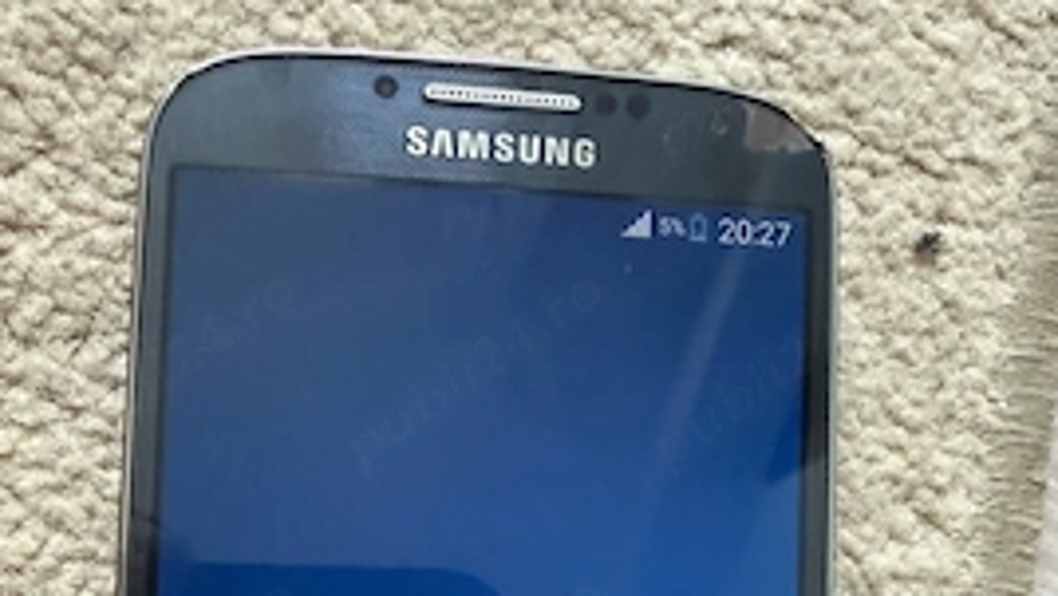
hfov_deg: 51.6
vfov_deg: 26.8
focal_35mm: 39
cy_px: 726
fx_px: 1095
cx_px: 553
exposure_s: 1/60
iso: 640
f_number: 2.2
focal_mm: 2.22
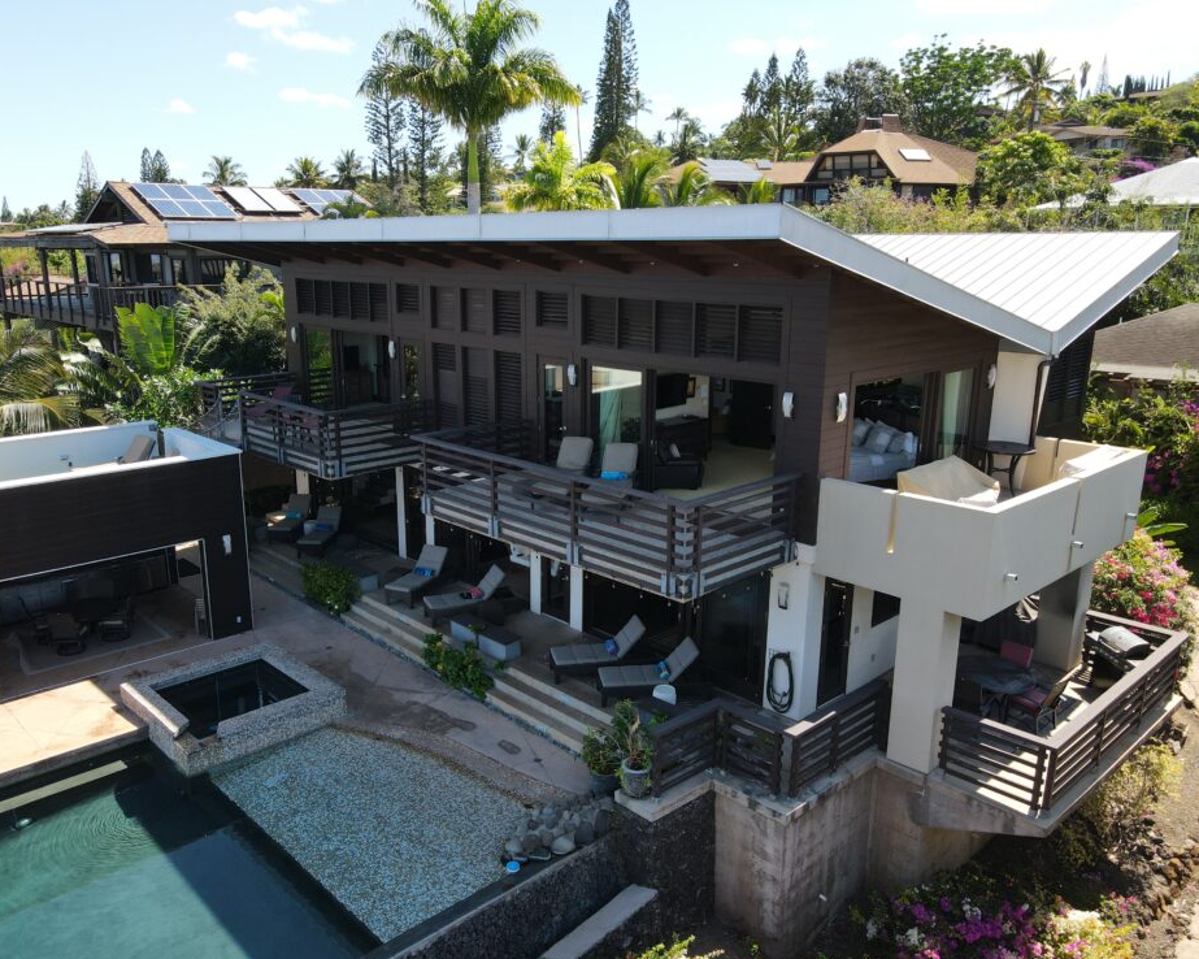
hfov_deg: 65.9
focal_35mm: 26
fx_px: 922
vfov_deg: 54.9
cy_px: 498
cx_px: 535
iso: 100
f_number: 2.8
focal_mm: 4.5
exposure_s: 1/250
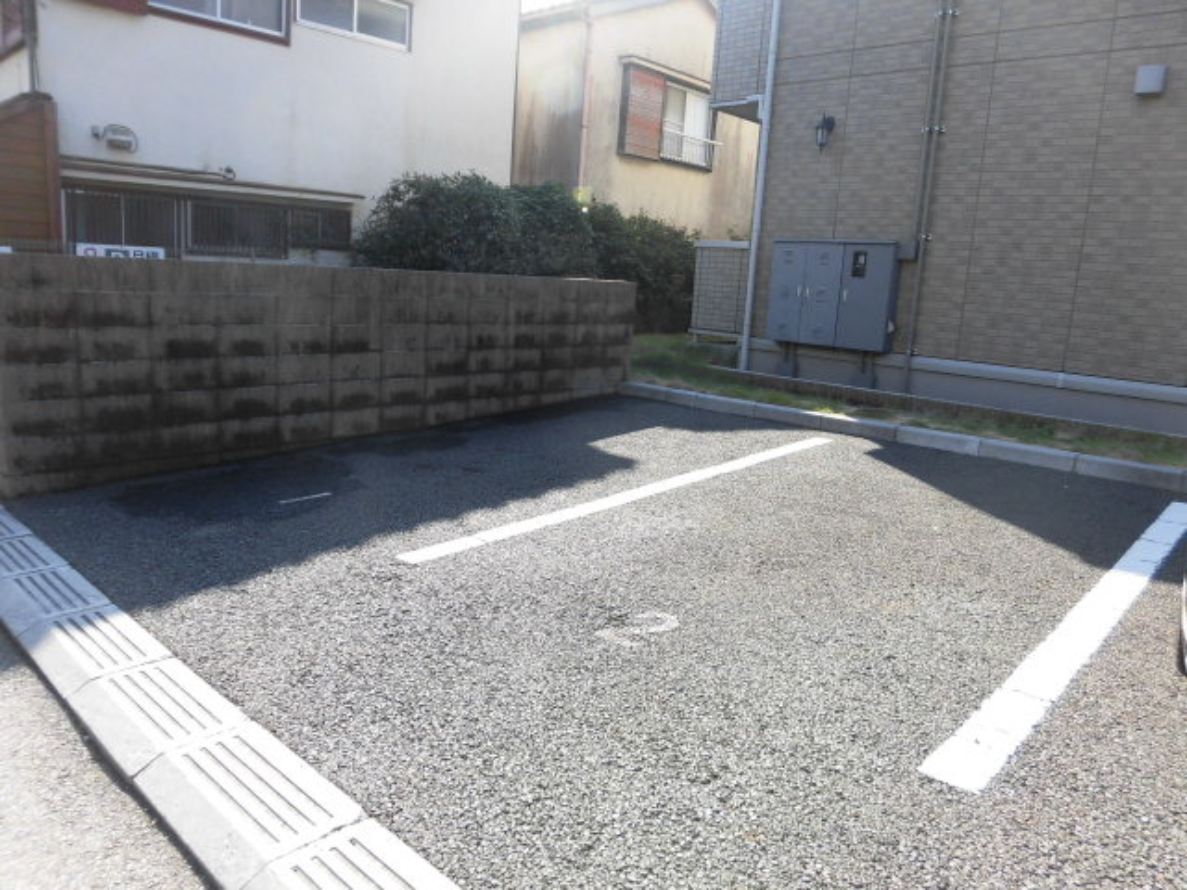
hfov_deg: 71.6
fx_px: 823
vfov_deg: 56.8
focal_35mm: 24
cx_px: 594
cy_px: 445
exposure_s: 1/320
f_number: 3.1
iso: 100
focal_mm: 4.3
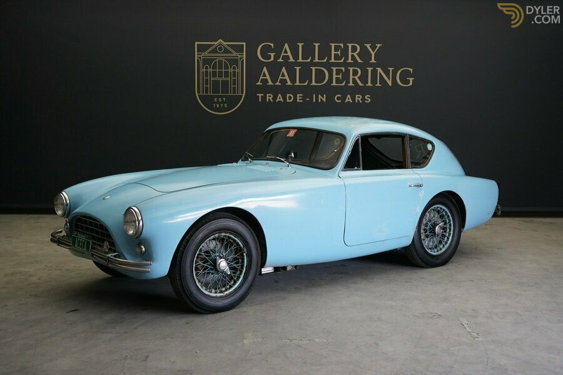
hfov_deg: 42.7
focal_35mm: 46
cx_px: 282
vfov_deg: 29.2
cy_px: 188
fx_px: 719
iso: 800
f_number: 6.3
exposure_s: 1/15
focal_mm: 46
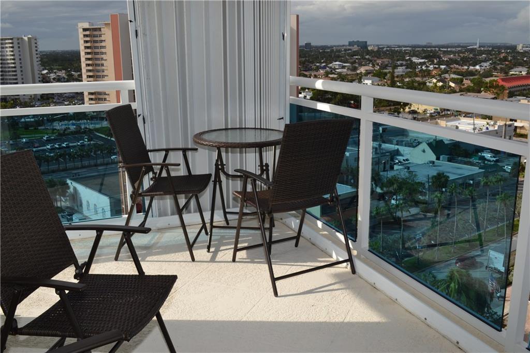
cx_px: 265
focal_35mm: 36
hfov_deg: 53.1
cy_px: 176
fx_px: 530
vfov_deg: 36.8
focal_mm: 24
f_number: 10
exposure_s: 1/200
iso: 100
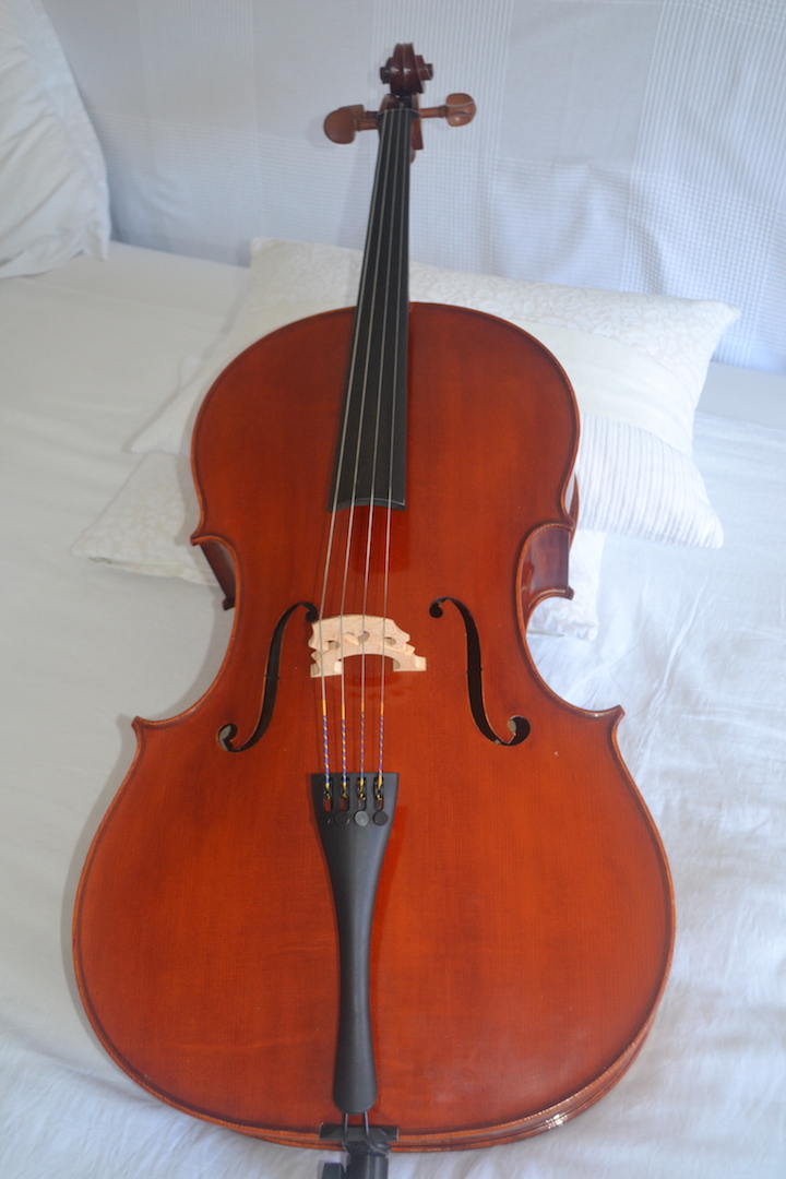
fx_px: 1179
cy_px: 590
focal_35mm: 36
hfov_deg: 36.9
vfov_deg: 53.1
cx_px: 393
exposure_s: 1/60
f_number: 4
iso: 720
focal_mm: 24
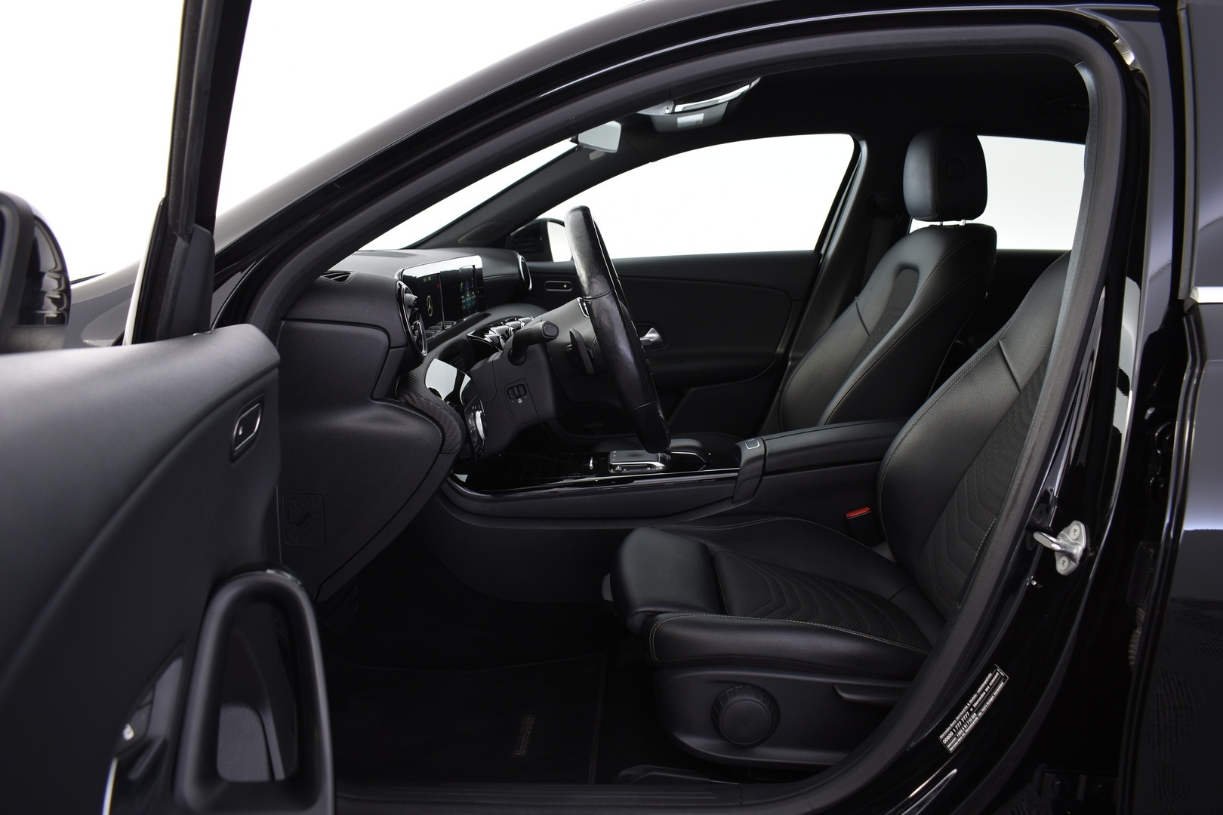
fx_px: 917
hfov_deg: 67.4
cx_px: 612
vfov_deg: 47.9
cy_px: 408
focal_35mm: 27
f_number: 5.6
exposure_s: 1.5
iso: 100
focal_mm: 18
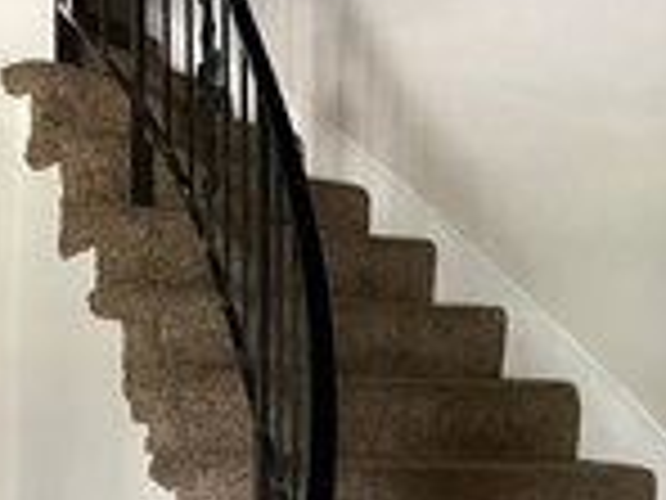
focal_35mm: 75
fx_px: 1443
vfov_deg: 18.5
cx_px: 200
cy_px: 622
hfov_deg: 25.8
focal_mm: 4.2
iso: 640
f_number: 1.6
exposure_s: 1/30
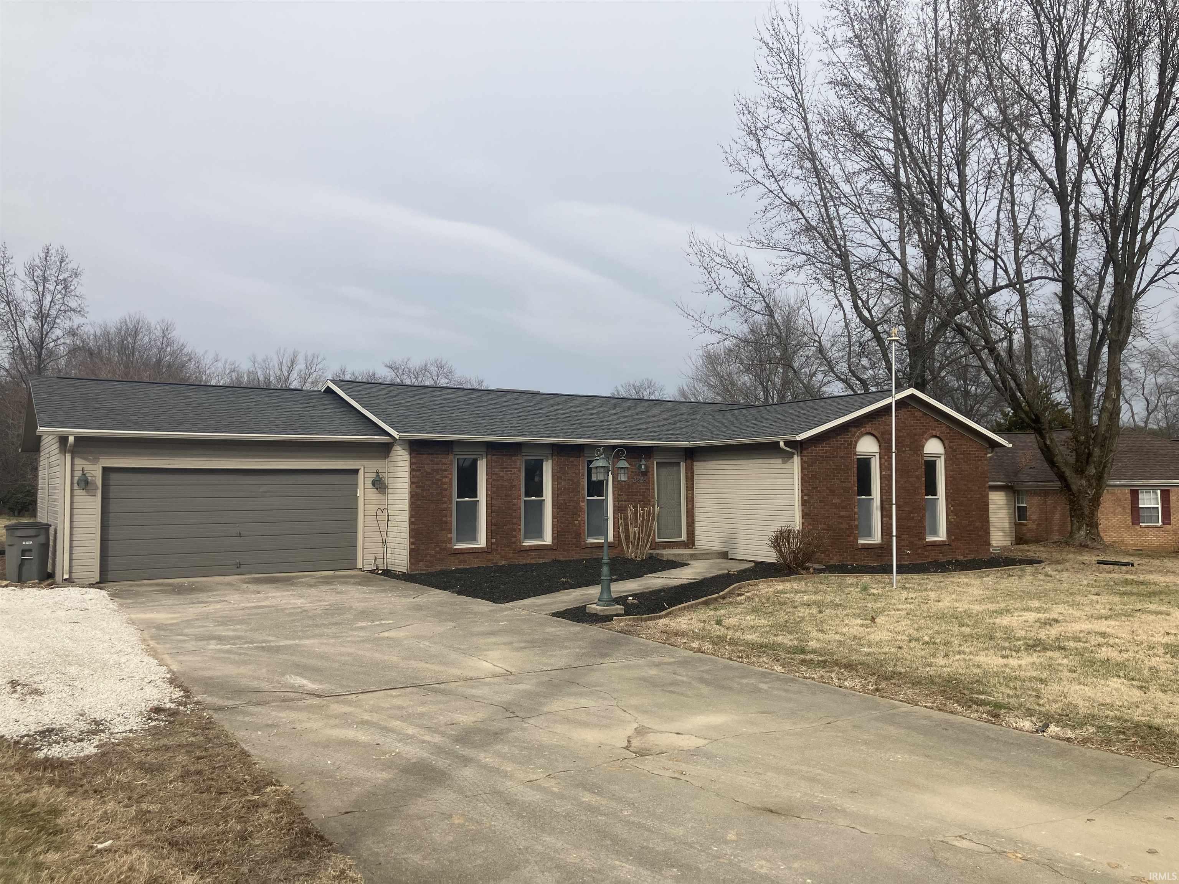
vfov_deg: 49.7
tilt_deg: +4.2
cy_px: 442
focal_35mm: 28
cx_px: 590
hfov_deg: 63.4
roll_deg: -0.3
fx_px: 954
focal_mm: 3.99
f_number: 1.8
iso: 32
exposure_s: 1/2114
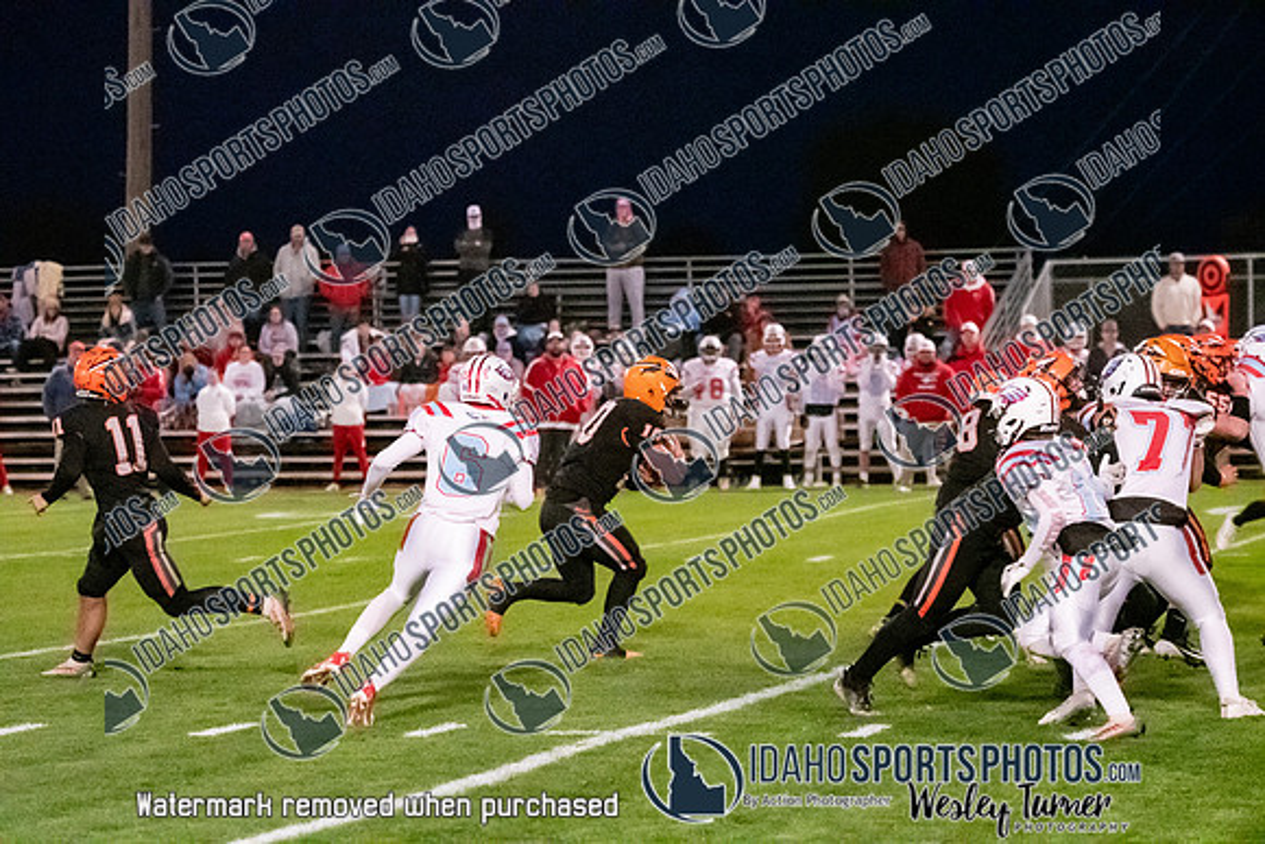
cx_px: 632
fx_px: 4745
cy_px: 422
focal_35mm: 135
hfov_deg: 15.2
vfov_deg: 10.2
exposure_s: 1/800
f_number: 2.8
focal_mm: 90
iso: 20000
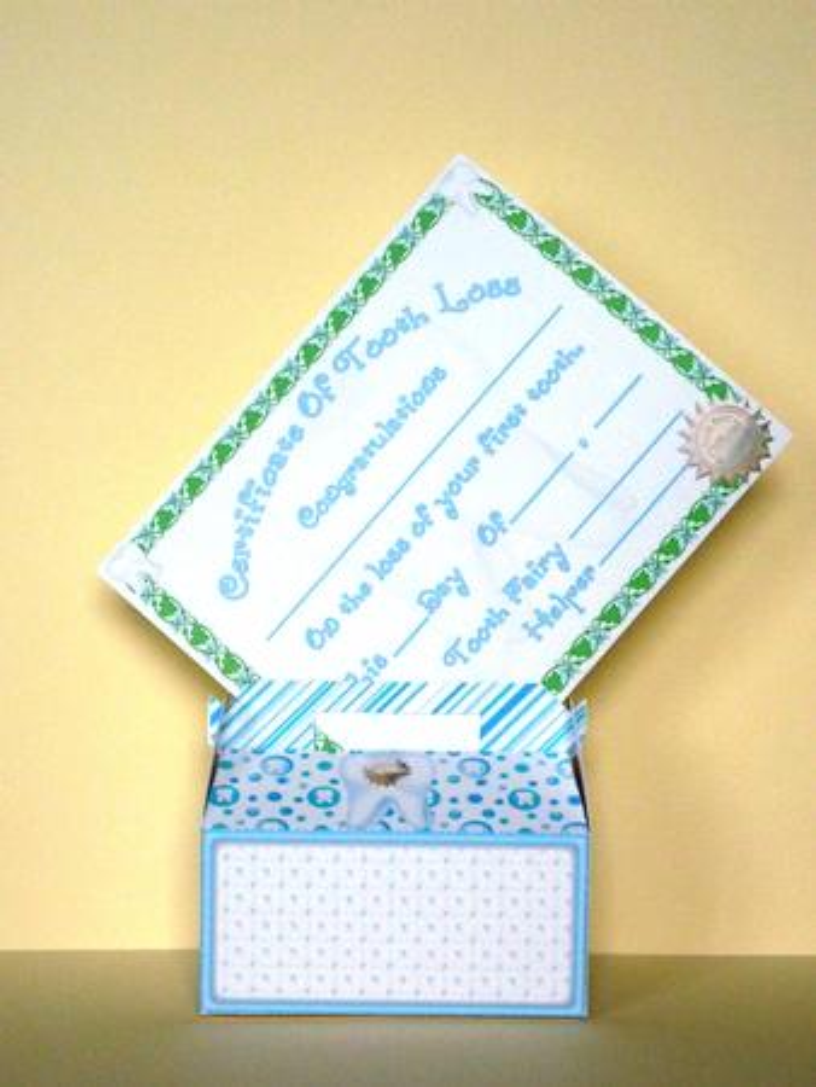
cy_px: 544
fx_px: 2261
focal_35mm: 72
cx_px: 408
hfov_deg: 20.5
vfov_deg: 27.0
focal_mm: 11.9
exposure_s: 1/30
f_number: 4.1
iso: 400
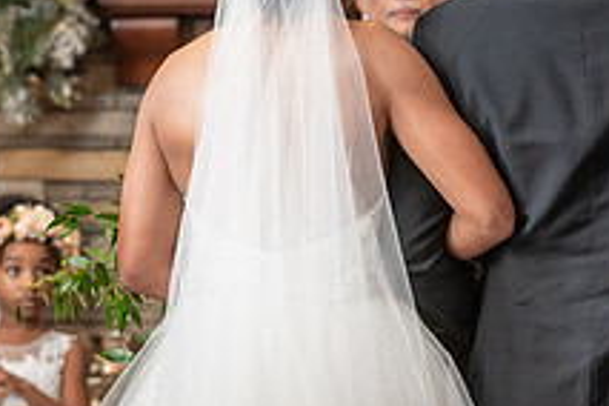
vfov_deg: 5.3
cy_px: 162
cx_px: 465
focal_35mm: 257
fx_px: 4347
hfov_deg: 8.0
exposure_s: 1/200
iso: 2000
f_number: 4
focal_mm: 89
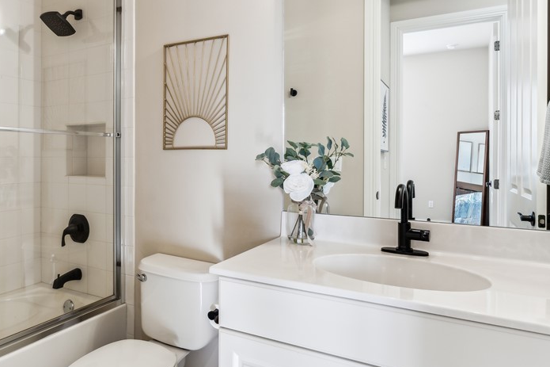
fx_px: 382
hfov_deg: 71.0
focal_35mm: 25
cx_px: 228
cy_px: 158
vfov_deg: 51.1
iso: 200
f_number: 9
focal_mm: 16
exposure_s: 1/6
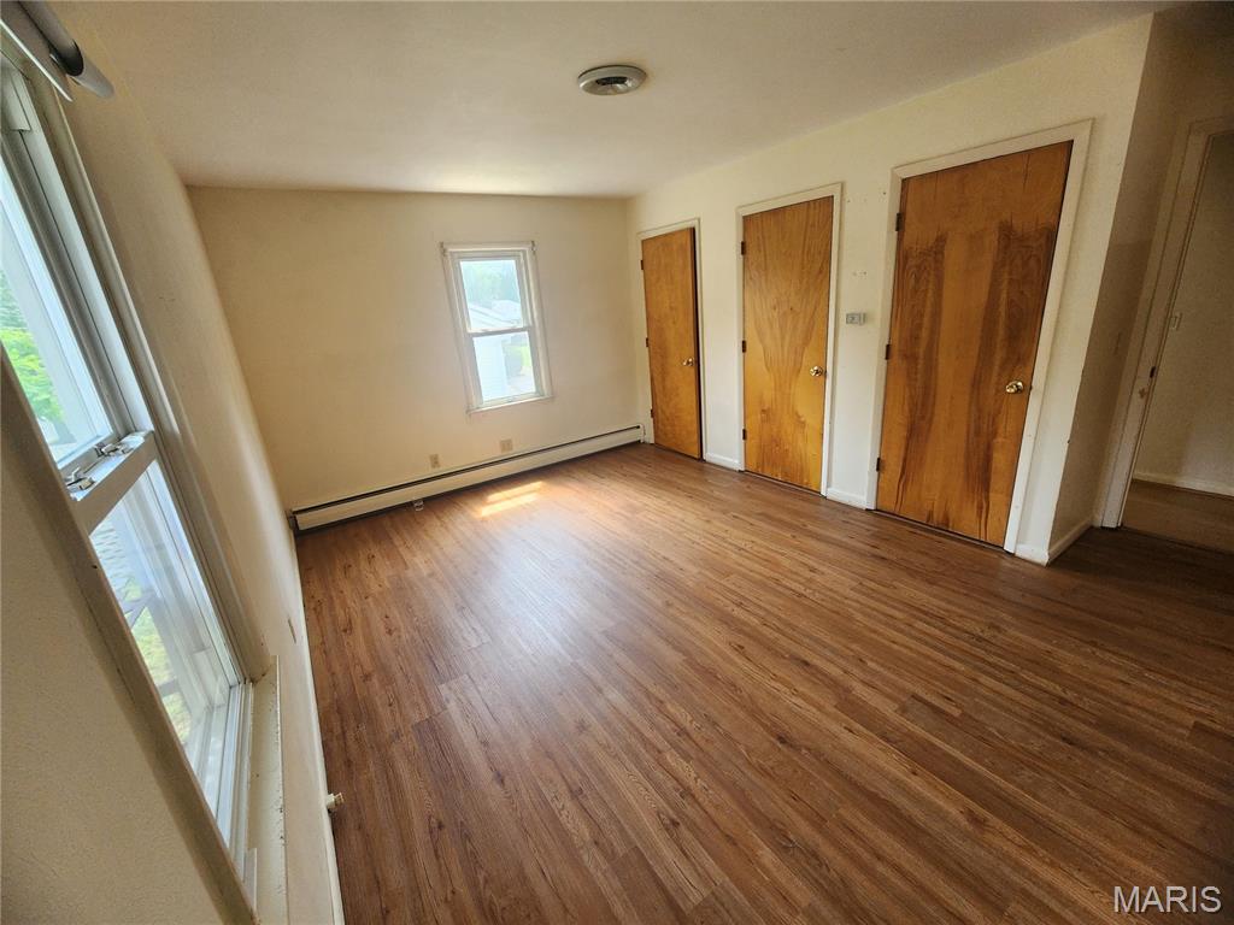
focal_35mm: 13
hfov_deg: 106.2
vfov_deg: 89.9
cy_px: 462
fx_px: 463
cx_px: 617
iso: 160
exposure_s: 1/60
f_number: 2.2
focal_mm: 2.2
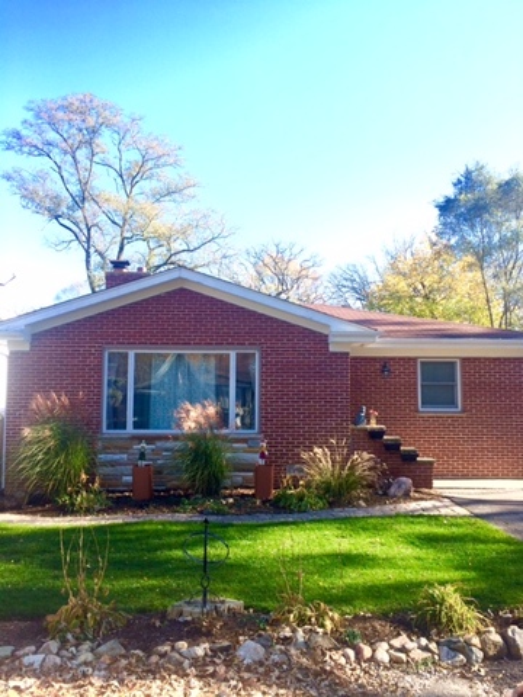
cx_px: 262
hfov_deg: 48.2
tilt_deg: +2.2
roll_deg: +0.2
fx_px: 584
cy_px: 348
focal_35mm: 29
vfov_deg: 61.7
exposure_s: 1/441
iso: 32
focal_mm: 4.15
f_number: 2.2
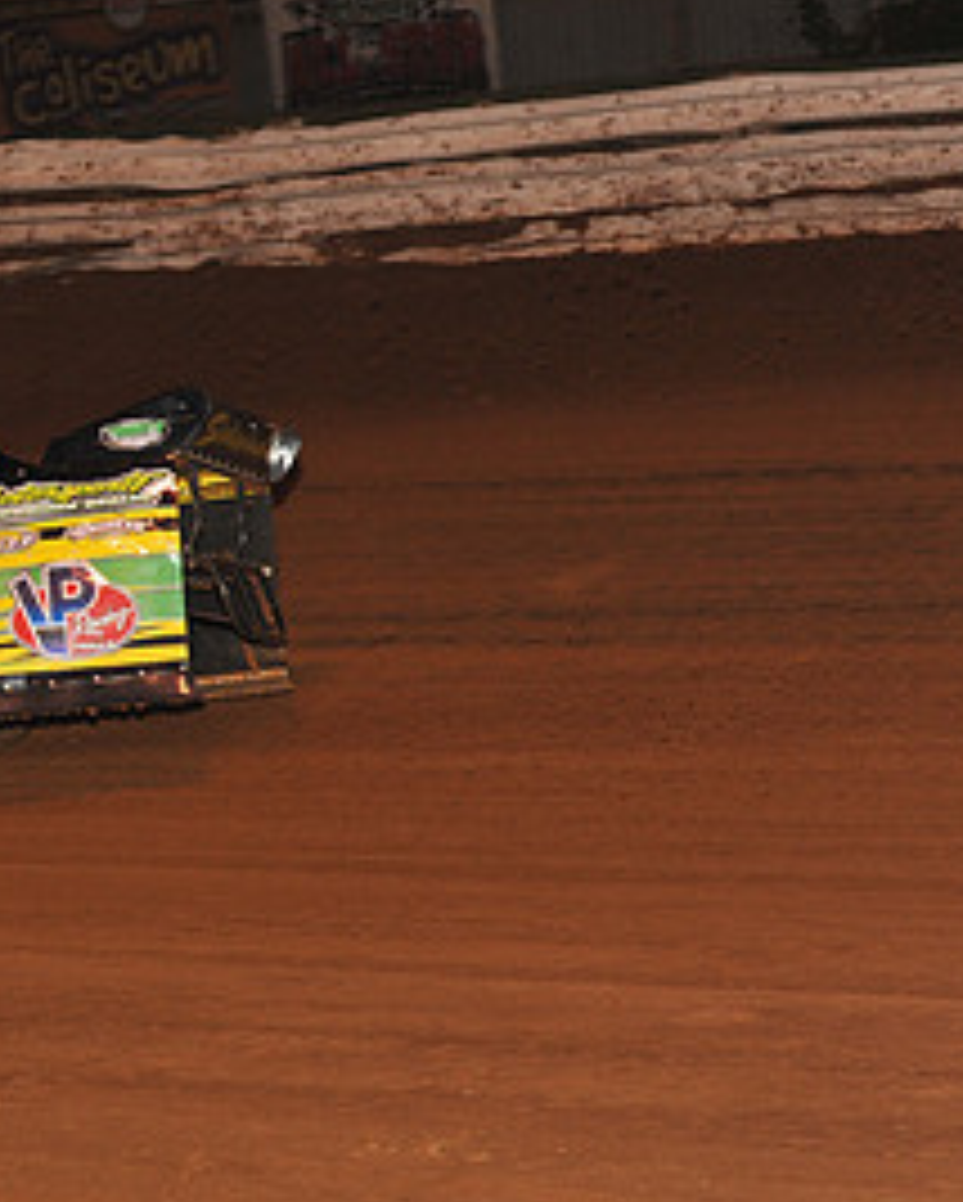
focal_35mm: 163
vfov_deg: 11.8
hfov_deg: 9.3
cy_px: 450
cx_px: -302
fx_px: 5800
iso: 1250
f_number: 6.3
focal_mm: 80
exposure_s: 1/320
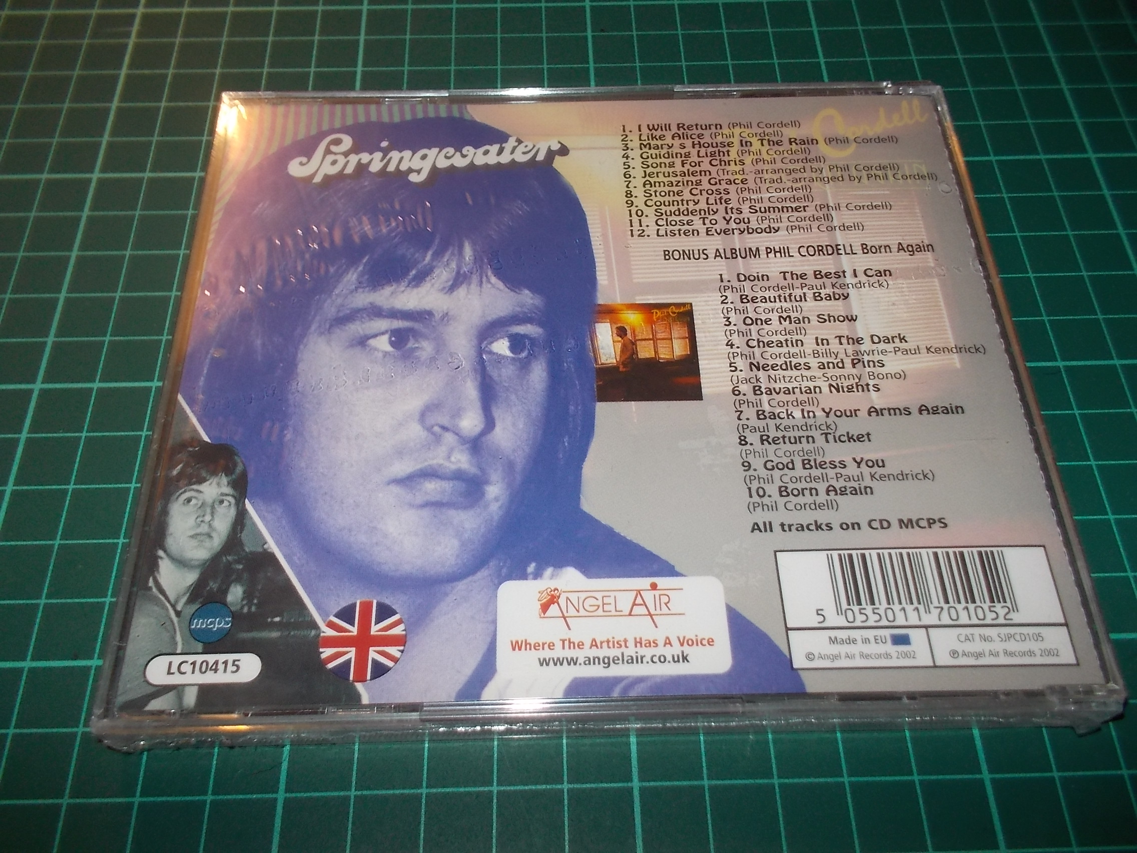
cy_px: 426
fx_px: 953
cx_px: 568
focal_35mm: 29
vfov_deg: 48.2
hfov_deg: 61.7
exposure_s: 1/30
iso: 200
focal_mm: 4.1
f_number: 3.3
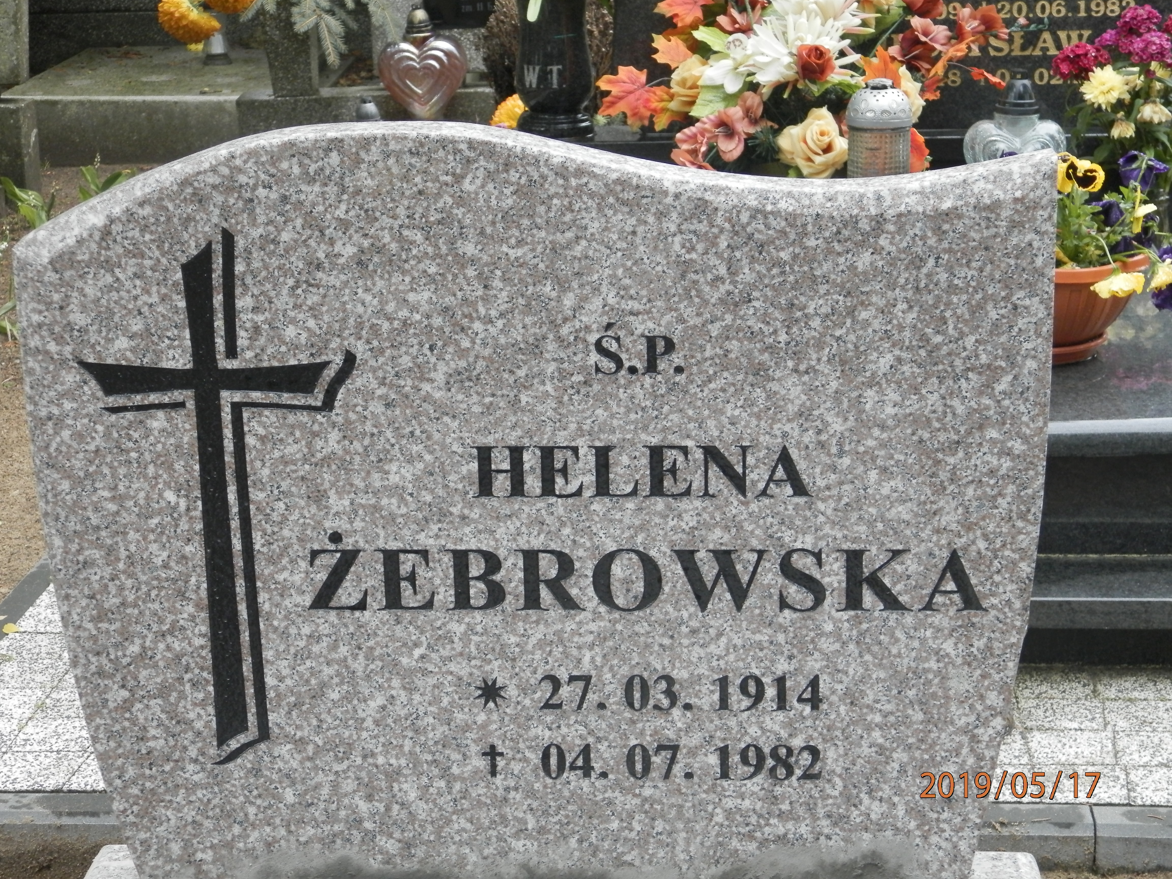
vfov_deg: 21.6
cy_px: 440
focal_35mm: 68
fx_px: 2302
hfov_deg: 28.6
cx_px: 586
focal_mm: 12.2
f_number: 4
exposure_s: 1/125
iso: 200
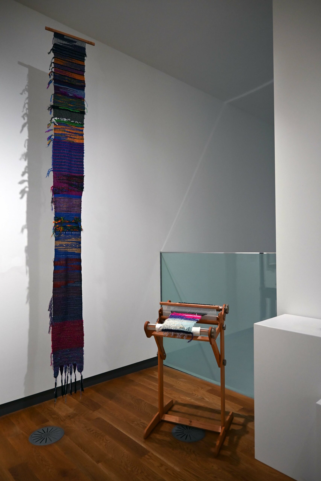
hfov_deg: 53.1
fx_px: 321
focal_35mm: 24
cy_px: 240
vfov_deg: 73.7
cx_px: 160
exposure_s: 1/125
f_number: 3.5
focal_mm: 16
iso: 720
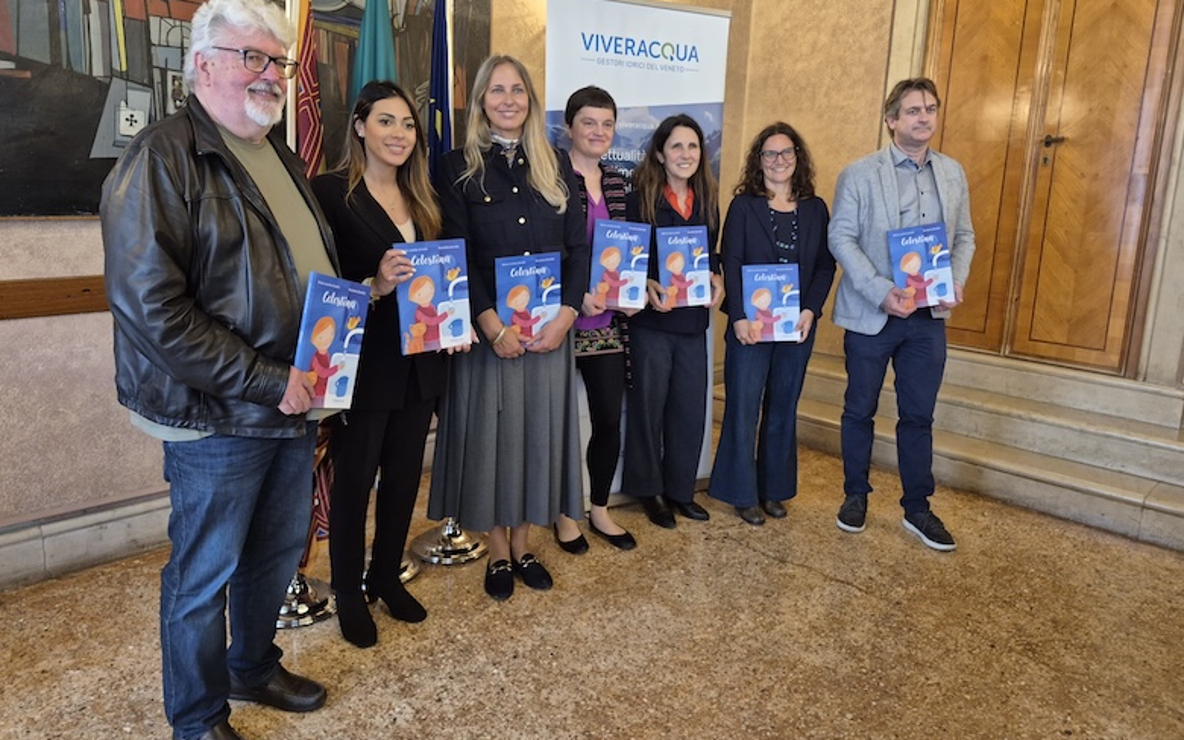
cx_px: 589
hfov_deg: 72.5
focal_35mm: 25
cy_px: 311
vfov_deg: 49.1
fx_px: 807
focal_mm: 5.4
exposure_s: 1/100
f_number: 1.8
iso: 640
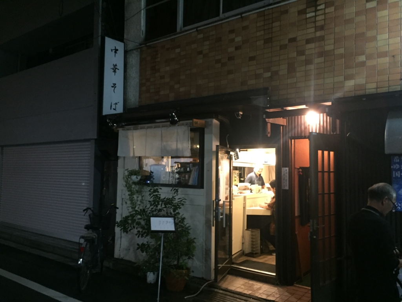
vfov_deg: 48.2
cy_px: 151
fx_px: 337
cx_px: 201
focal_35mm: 29
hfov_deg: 61.7
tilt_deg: +4.4
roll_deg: -2.0
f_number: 2.2
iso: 320
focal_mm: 4.15
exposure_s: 1/15
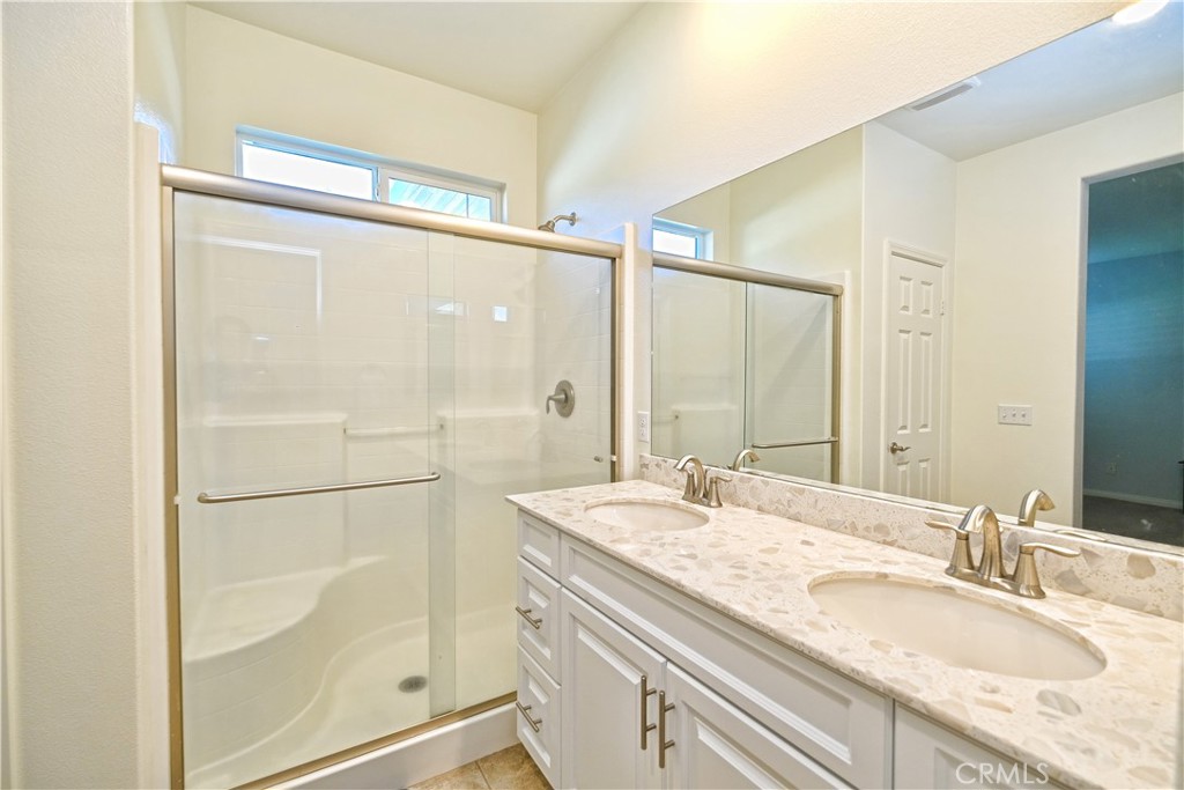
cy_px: 395
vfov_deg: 77.3
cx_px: 592
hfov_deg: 100.4
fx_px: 493
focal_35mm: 15
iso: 320
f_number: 4
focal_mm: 10
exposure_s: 1/60
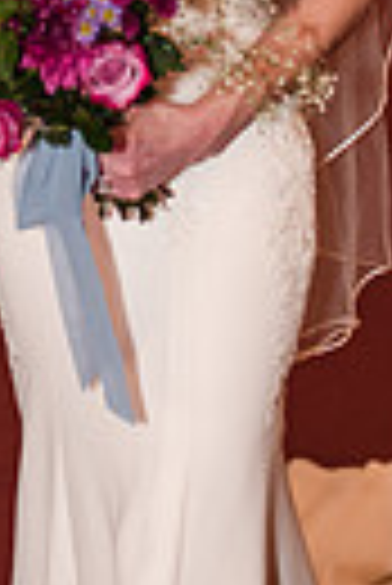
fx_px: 2818
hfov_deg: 7.9
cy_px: -270
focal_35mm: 173
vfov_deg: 11.4
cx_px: 36
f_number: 2.8
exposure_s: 1/125
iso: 500
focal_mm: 50
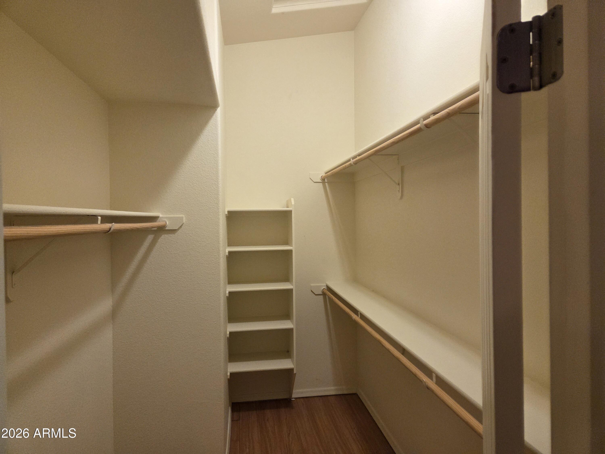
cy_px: 227
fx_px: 402
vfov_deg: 58.9
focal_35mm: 23
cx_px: 302
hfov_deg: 73.9
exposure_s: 1/120
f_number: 1.8
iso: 500
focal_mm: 5.4
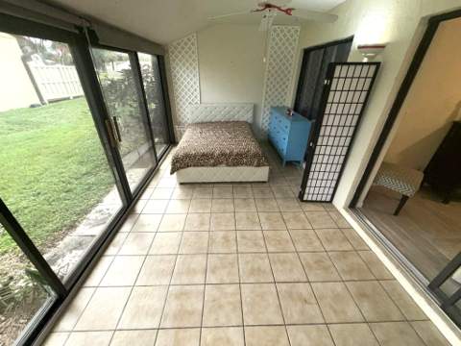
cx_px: 230
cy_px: 173
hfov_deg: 102.1
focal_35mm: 14
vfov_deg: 85.7
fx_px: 186
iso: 80
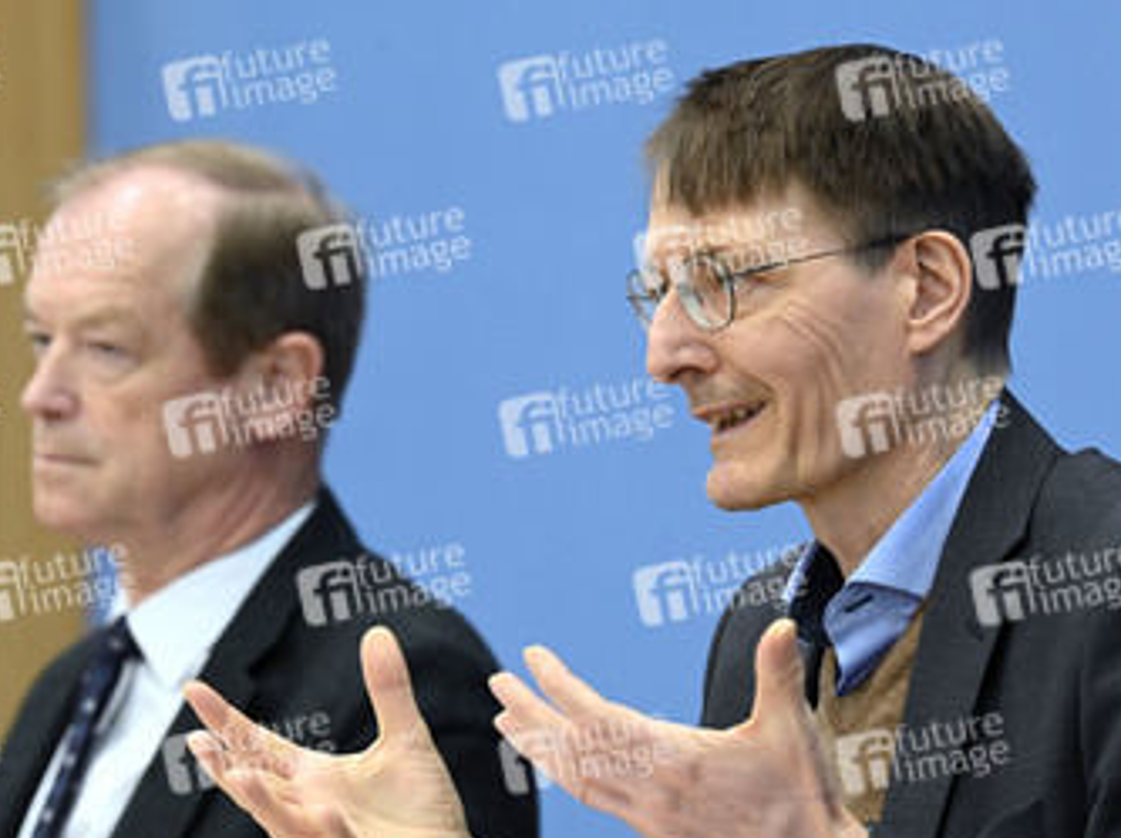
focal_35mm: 202
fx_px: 6534
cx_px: 631
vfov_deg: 7.3
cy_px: 501
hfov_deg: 9.8
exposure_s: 1/400
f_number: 5.6
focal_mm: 155
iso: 4000
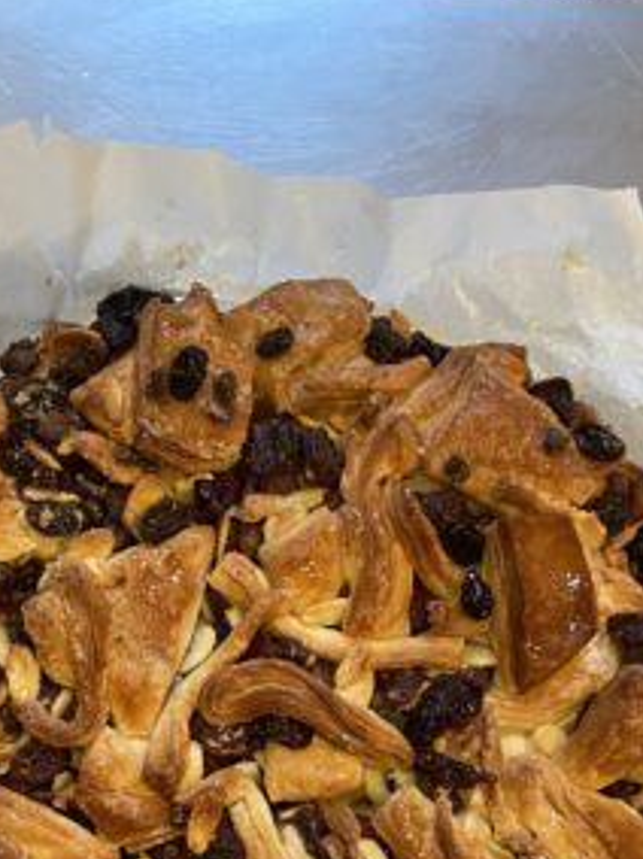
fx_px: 1140
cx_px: 244
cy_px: 738
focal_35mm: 46
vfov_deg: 39.0
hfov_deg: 31.4
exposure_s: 1/33
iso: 400
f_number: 1.8
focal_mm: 4.25
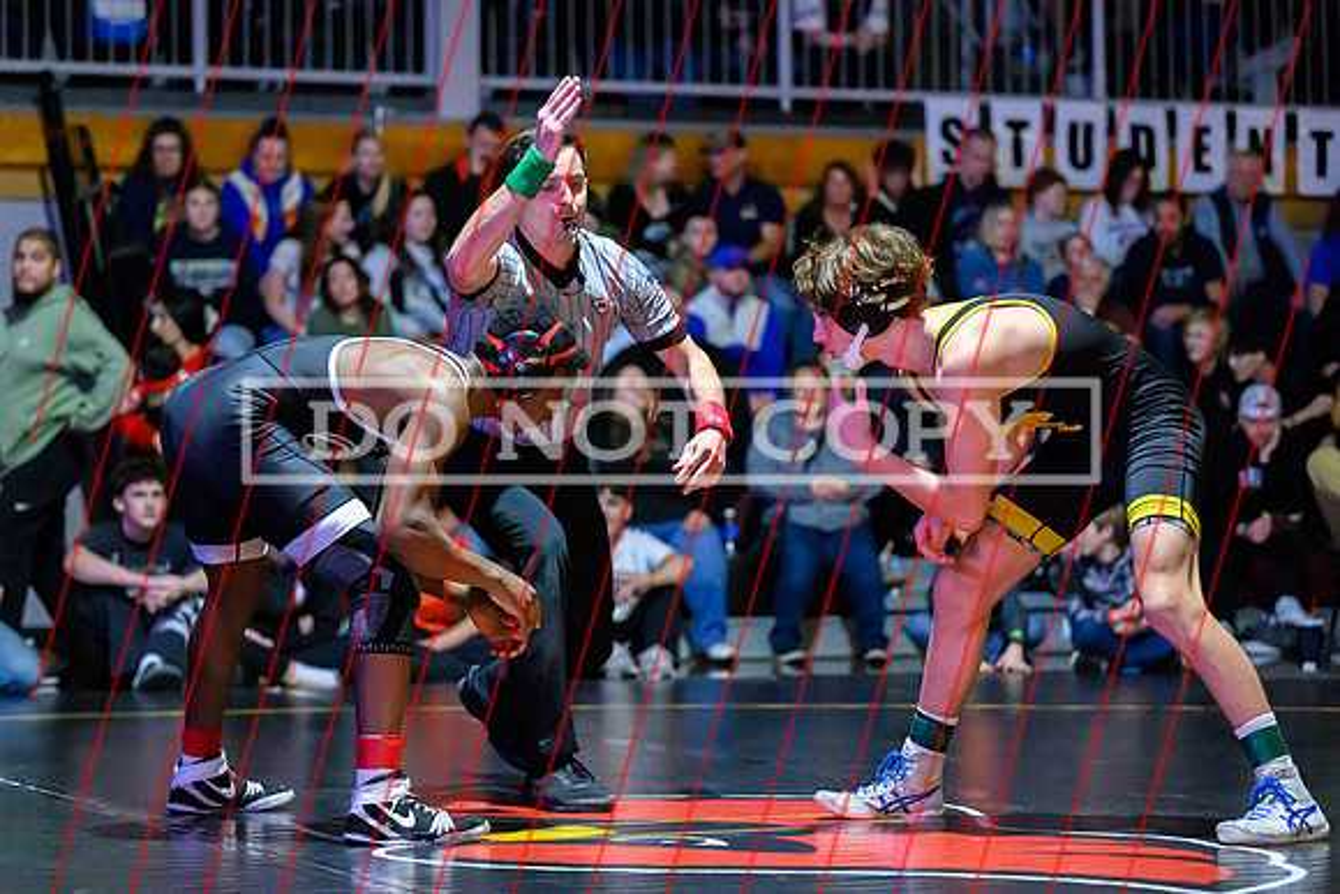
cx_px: 601
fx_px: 4033
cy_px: 450
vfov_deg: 12.7
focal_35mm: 108
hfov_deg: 18.9
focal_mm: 97
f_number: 2.8
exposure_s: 1/640
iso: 20000
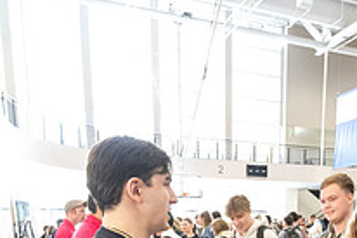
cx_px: 227
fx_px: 416
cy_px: 303
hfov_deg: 46.0
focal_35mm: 42
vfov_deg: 27.1
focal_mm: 14
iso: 5000
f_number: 4
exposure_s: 1/250
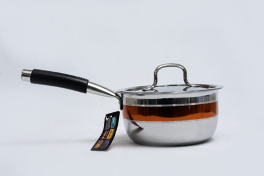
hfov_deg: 28.8
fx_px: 513
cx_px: 132
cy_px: 88
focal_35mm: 70
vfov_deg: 19.5
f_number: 16
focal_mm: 70
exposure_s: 1/160
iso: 6400
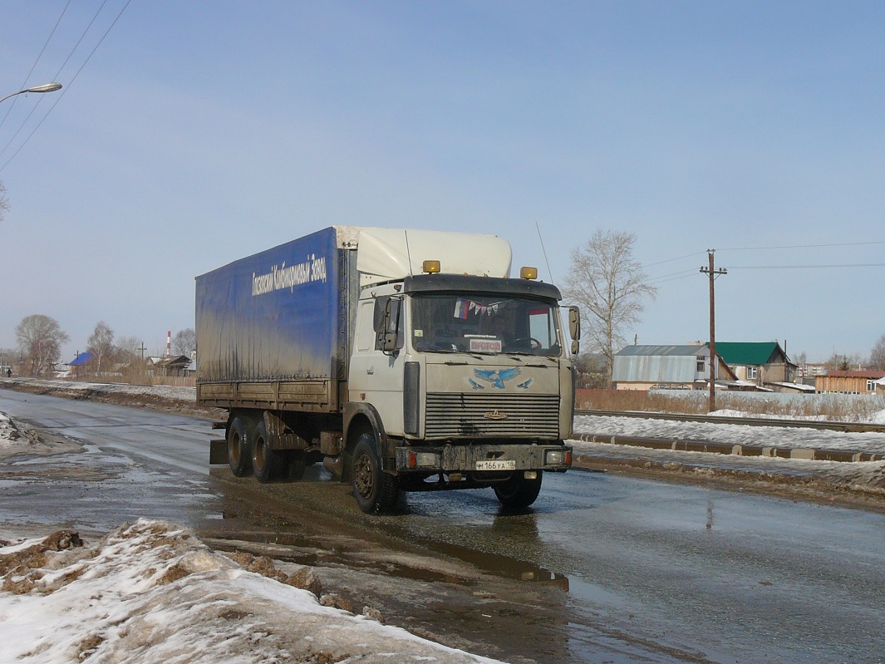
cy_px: 332
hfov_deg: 40.4
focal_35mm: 47
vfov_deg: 30.9
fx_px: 1202
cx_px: 442
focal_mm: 7
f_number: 5.6
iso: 80
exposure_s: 1/800
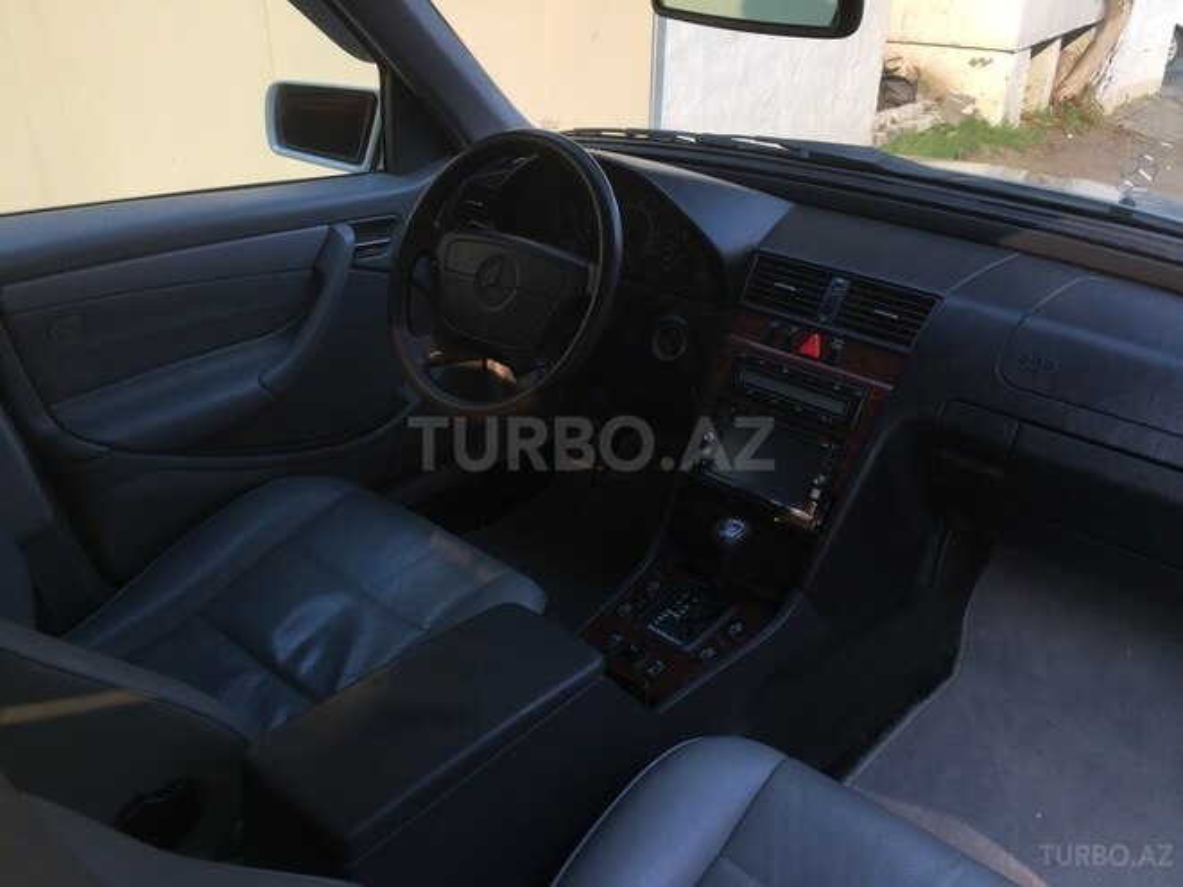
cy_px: 444
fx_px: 991
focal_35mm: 29
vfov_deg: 48.2
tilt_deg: -29.9
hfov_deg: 61.7
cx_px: 592
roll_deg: -0.3
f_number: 2.2
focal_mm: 4.15
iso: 32
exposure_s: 1/216
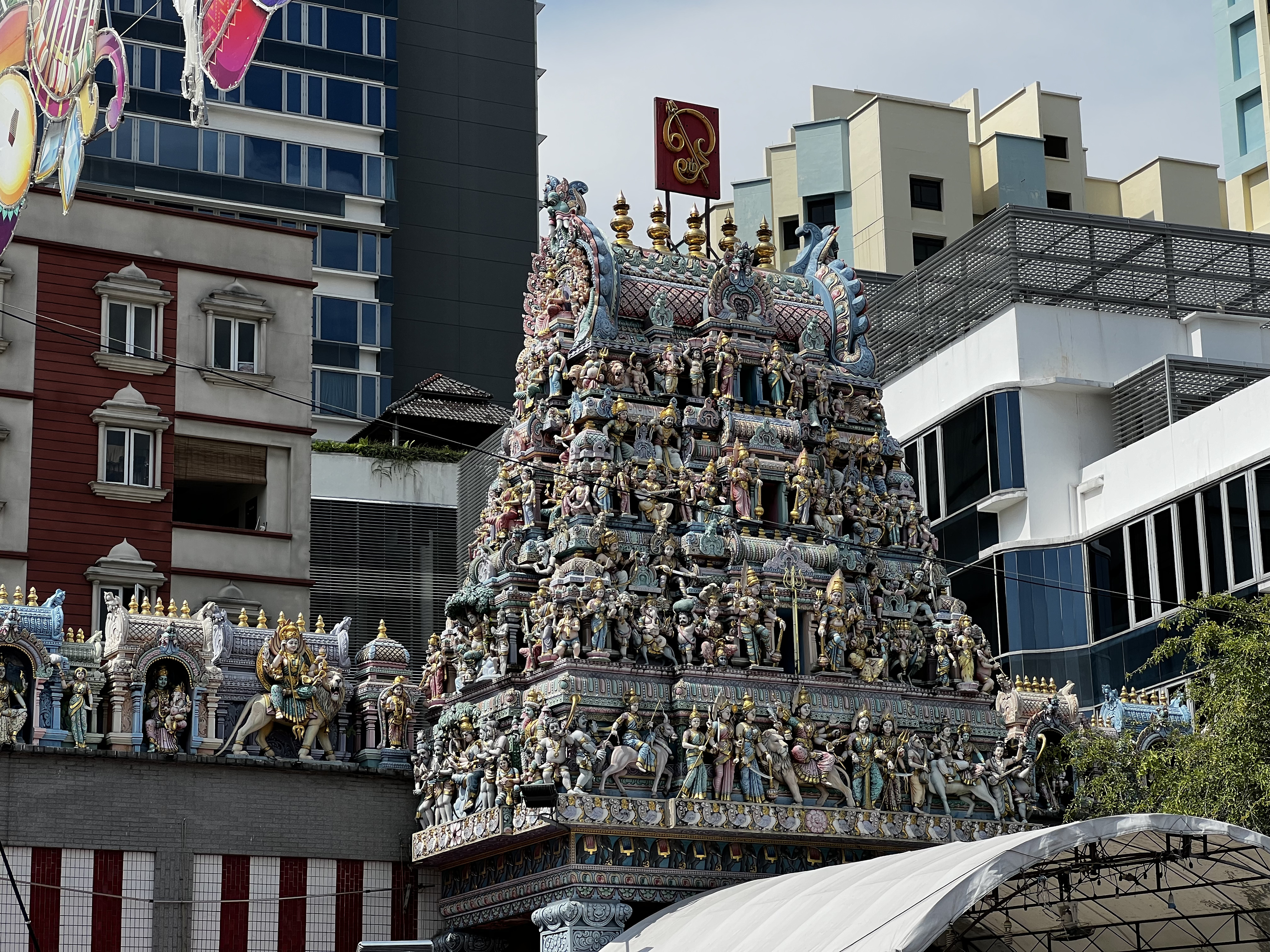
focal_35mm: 77
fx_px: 2825
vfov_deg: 19.1
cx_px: 635
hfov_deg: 25.3
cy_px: 476
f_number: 2.8
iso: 32
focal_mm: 9
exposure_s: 1/995
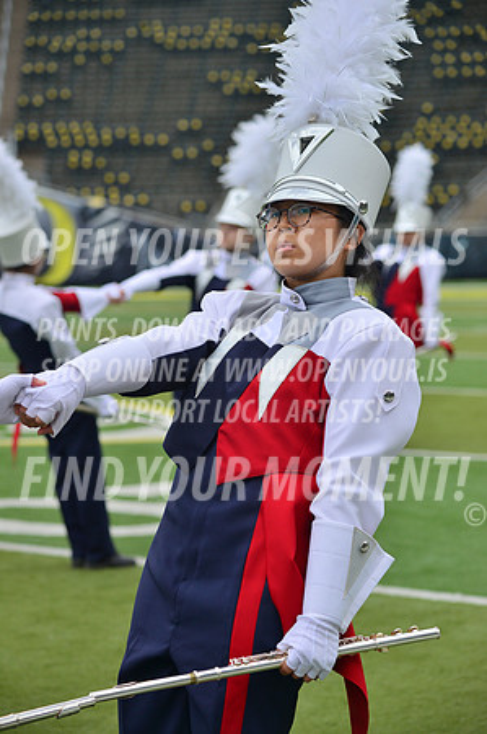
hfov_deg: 11.4
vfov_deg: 17.1
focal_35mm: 120
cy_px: 367
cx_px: 244
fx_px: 2440
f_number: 5.6
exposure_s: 1/1250
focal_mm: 120
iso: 200
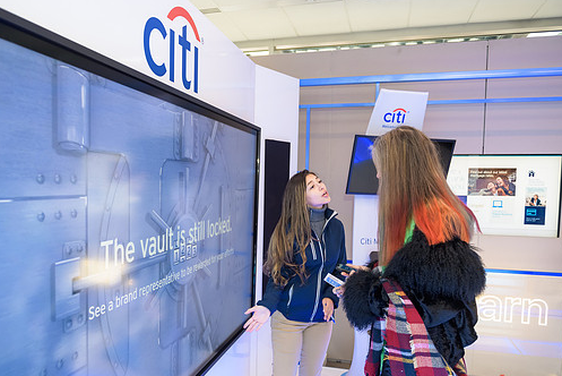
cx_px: 252
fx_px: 437
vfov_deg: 46.3
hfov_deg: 65.3
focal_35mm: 28
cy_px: 215
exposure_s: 1/125
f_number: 3.2
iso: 1000
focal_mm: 24
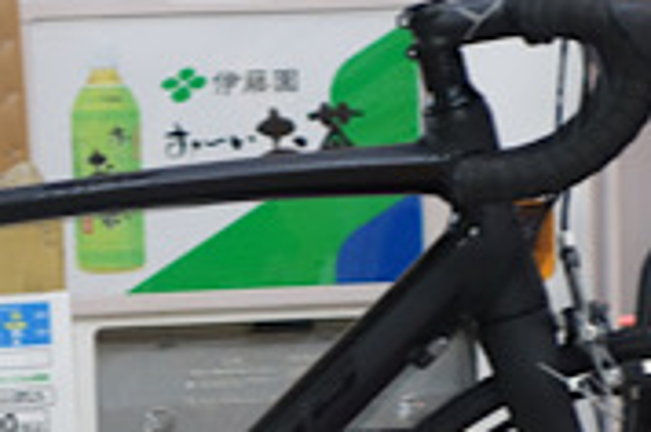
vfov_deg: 3.5
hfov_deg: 5.2
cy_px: 469
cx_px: 66
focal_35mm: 394
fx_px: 7112
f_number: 4.9
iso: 800
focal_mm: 37.1
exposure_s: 1/50
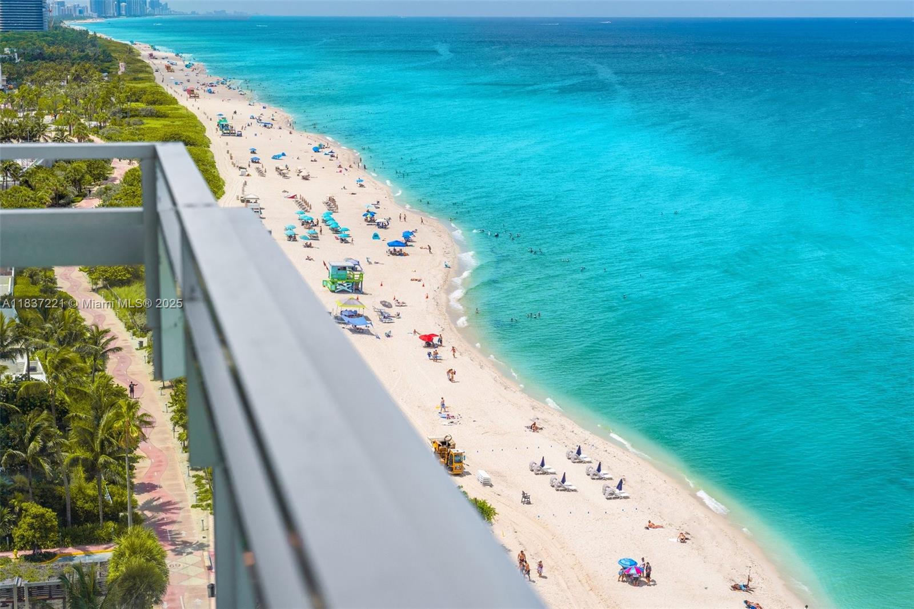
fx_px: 1447
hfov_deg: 35.1
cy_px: 304
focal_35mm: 57
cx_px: 457
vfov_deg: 23.8
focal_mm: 57
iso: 250
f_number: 8
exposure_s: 1/1600
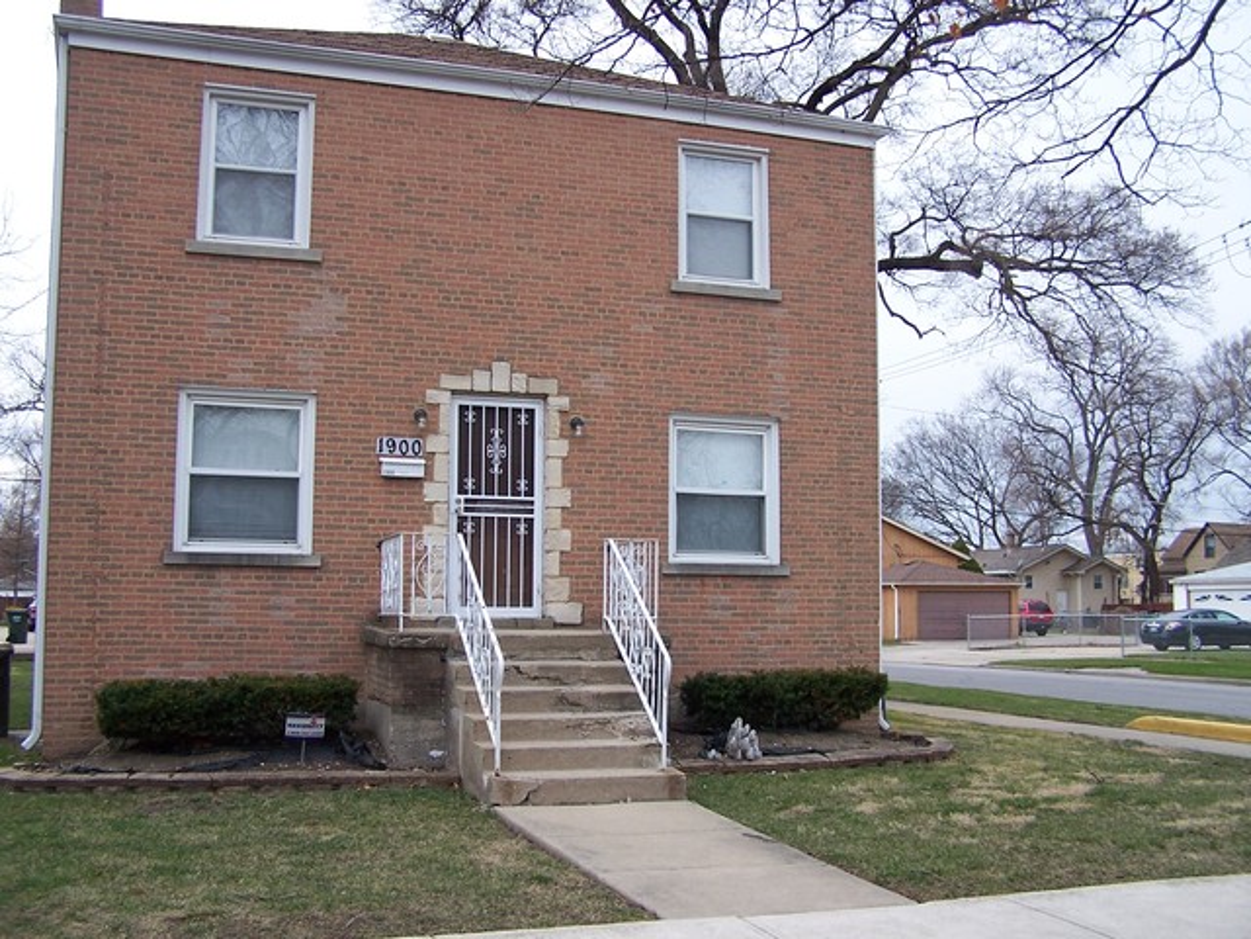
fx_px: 1373
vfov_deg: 37.7
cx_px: 626
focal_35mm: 38
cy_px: 470
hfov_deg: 49.0
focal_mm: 6.3
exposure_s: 1/180
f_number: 2.8
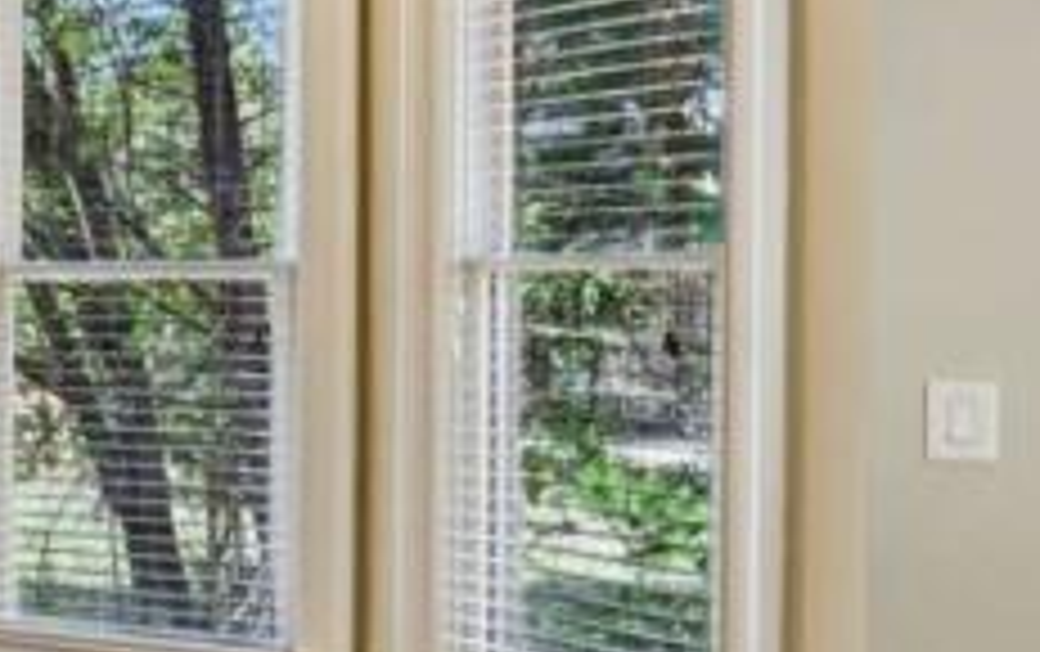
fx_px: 2100
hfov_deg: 18.8
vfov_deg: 17.7
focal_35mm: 74
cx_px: -986
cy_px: 315
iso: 250
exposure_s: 1/15
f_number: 8
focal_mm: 14
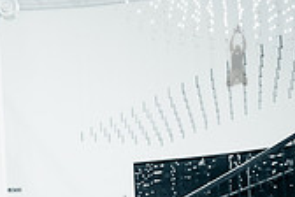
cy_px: 310
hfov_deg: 21.7
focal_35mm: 83
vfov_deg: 15.0
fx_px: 680
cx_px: -104
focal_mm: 24
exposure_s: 1/200
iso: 4000
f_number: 3.5
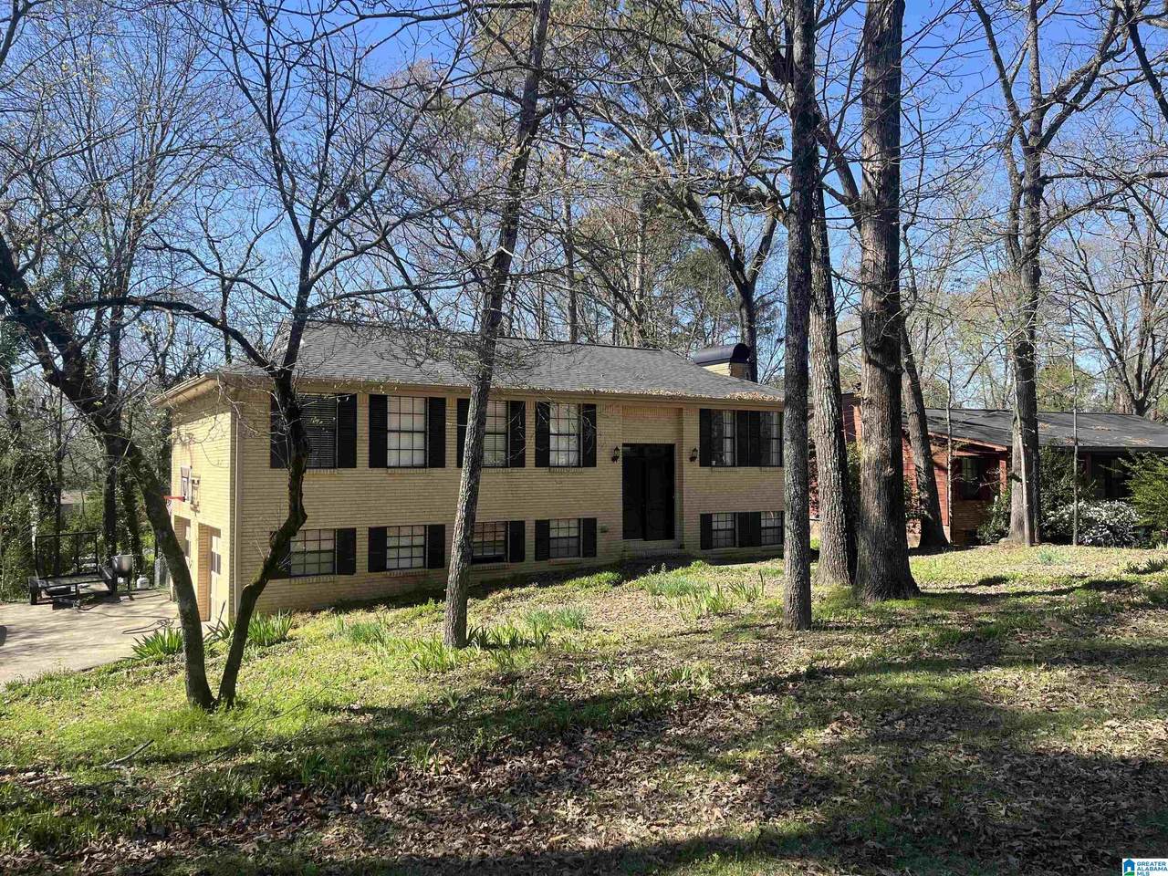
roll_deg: +0.0
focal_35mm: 26
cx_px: 584
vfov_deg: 53.1
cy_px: 438
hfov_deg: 67.3
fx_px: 877
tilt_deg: +1.4
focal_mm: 5.1
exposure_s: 1/1056
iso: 50
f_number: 1.6
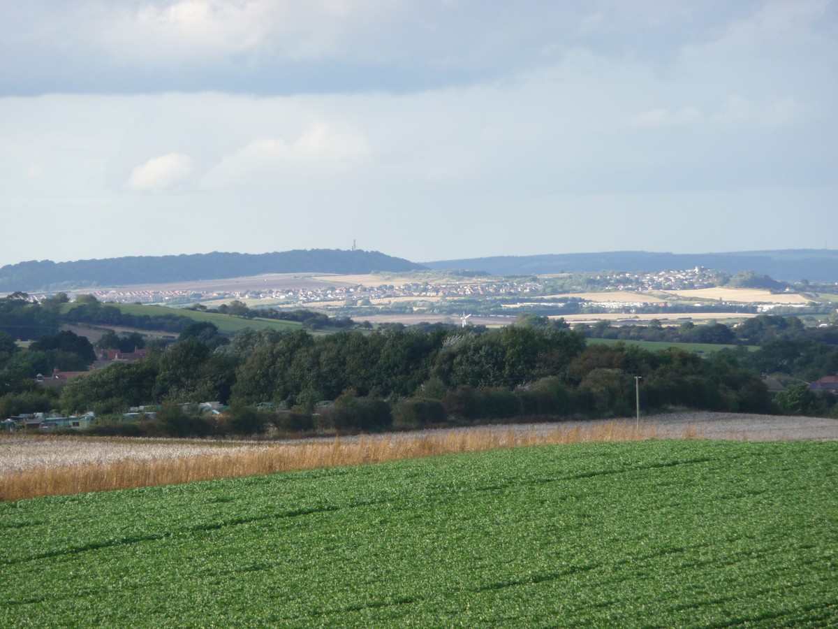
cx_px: 419
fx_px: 6778
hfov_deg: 7.1
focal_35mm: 280
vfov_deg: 5.3
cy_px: 314
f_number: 4.9
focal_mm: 47
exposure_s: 1/160
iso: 100
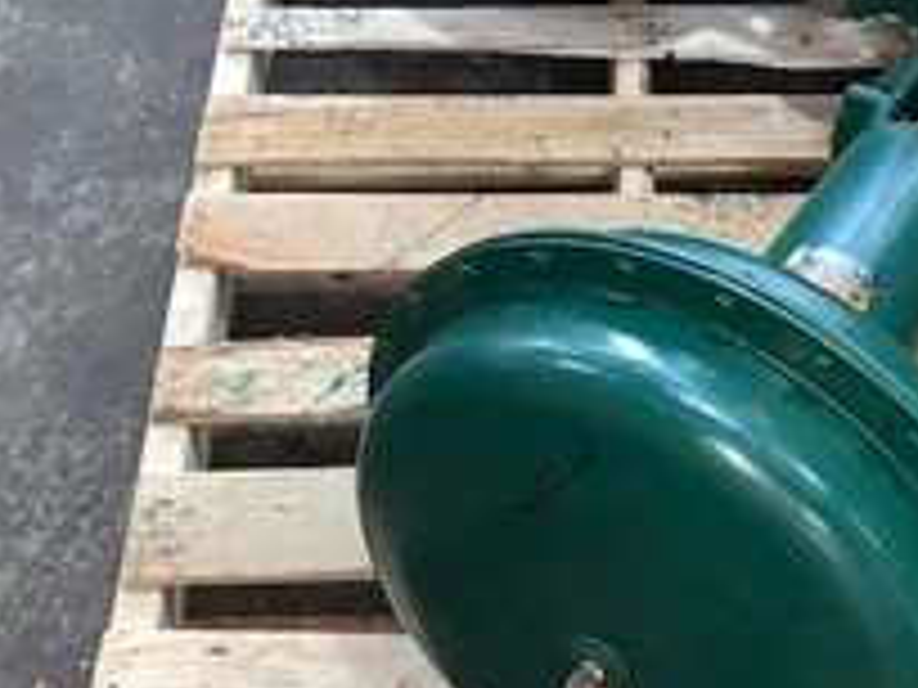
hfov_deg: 37.3
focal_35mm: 51
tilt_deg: -52.3
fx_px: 1352
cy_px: 229
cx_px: 572
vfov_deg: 28.4
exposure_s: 1/19
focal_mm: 4.25
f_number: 1.8
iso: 50
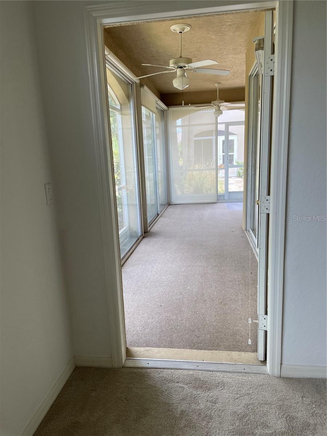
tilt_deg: -14.5
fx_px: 327
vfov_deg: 67.3
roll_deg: +3.3
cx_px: 164
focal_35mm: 26
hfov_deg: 53.1
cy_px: 218
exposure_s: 1/121
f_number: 1.6
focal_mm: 4.2
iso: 64
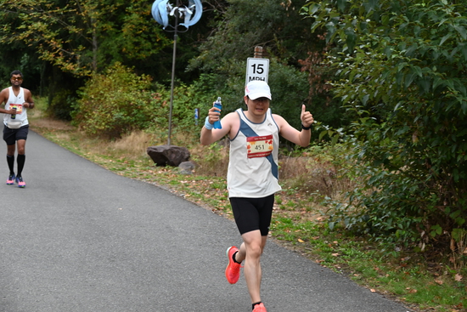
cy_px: 156
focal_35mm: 70
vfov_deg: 19.5
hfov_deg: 28.8
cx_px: 234
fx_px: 908
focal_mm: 70
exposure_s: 1/125
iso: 500
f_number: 6
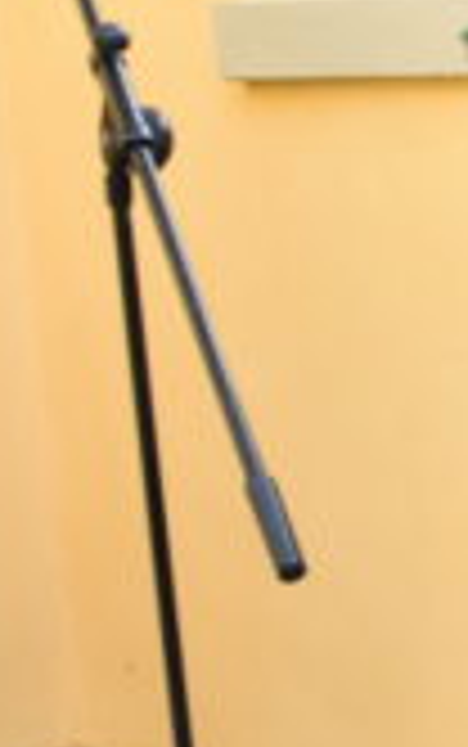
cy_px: 340
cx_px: 1440
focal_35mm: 142
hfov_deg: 7.9
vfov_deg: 14.7
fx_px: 2893
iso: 100
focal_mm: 22
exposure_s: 1/60
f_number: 4
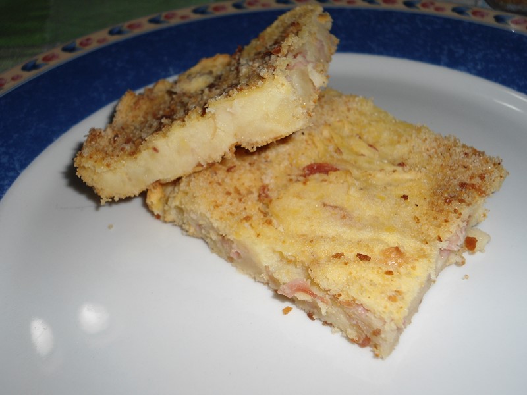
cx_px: 264
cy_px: 198
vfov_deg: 38.7
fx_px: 563
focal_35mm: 37
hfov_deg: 50.1
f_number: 9.2
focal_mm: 6.7
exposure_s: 1/40
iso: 80
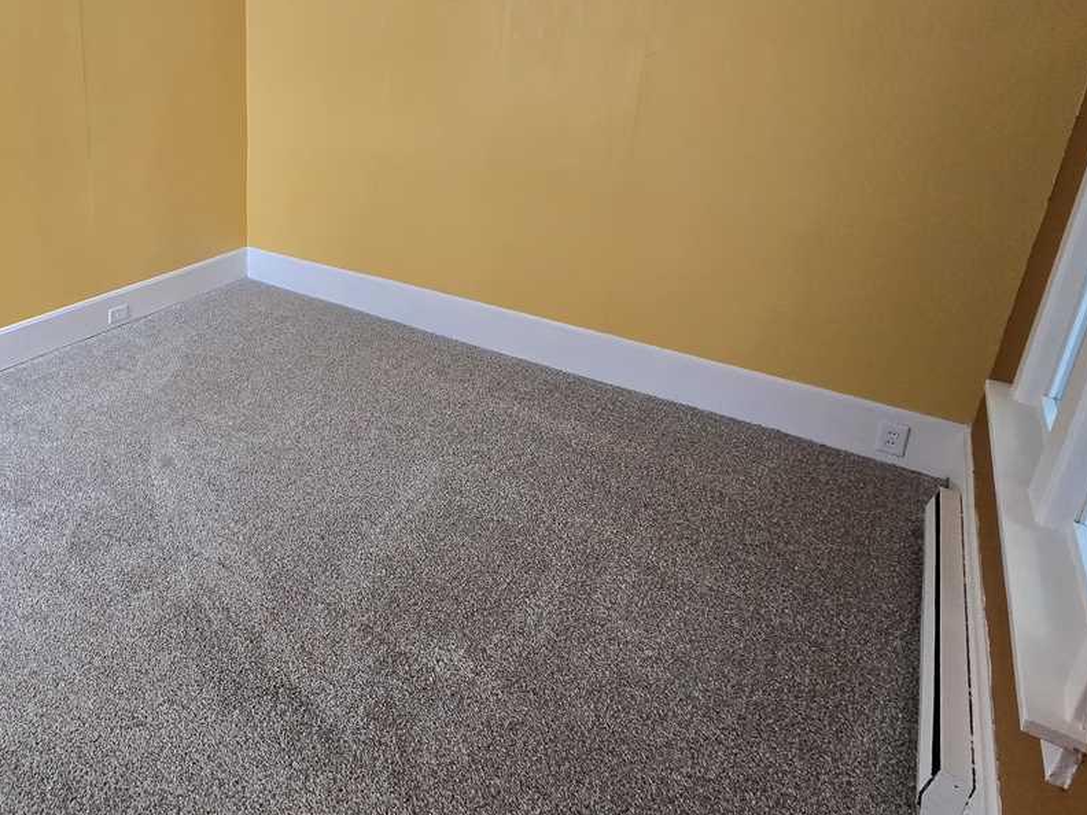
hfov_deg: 72.0
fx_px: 659
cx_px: 239
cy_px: 236
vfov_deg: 61.0
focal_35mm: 21
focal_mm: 2.2
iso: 200
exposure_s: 1/60
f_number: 2.2
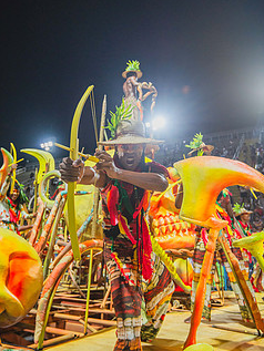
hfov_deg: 46.8
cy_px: 166
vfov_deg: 59.9
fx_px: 305
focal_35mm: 30
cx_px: 121
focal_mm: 22
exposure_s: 1/320
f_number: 4
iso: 1600
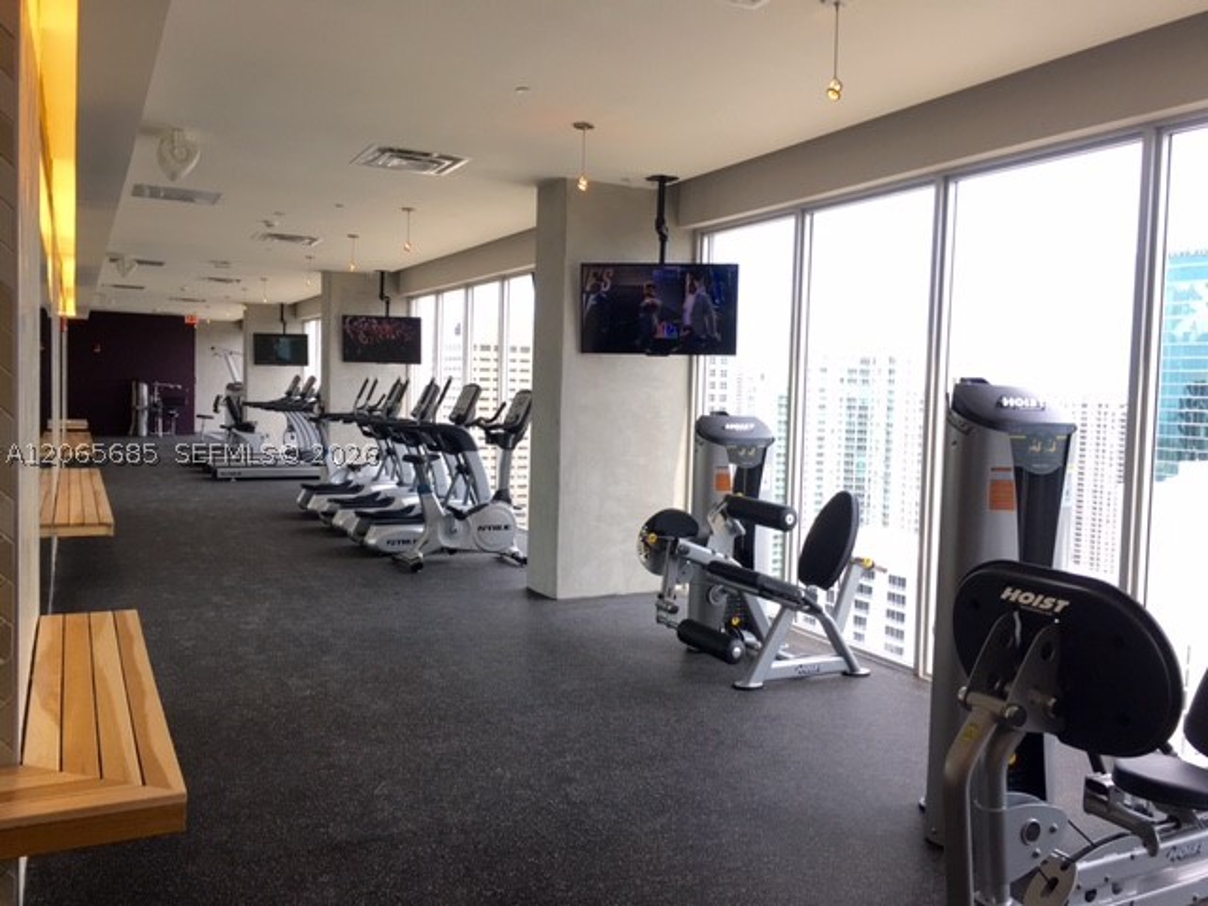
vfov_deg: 48.2
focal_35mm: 29
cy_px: 453
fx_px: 1012
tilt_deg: -0.9
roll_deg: -1.4
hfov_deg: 61.7
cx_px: 604
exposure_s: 1/120
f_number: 2.2
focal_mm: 4.15
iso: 40
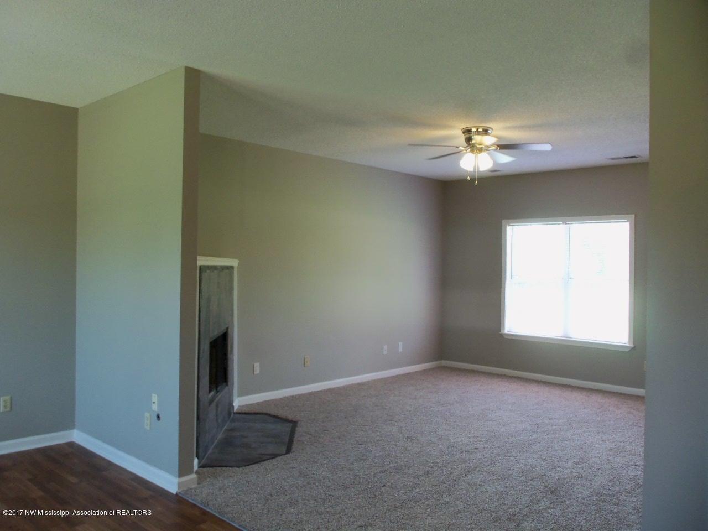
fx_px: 593
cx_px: 354
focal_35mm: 29
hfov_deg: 61.7
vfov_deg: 48.2
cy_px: 266
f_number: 3.4
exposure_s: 1/30
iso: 125
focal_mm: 5.2
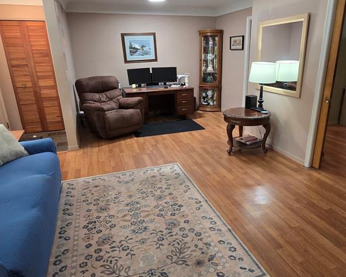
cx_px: 192
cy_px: 145
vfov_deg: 60.9
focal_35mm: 23
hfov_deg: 72.4
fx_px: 236
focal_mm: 2.2
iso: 500
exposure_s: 1/60
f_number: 2.2
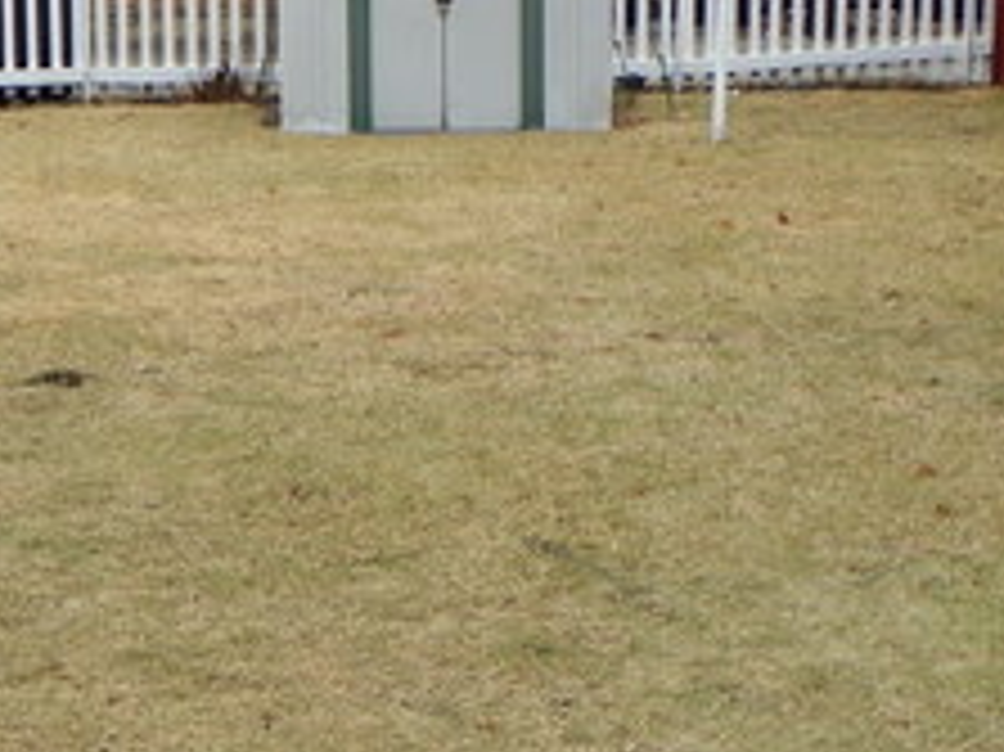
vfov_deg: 16.6
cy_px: 392
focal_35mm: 89
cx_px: 284
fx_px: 2580
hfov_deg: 21.9
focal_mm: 5.5
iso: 64
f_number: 2.8
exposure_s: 1/125
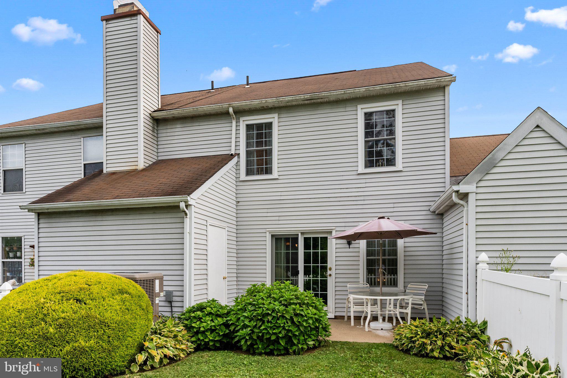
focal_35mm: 21
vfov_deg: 59.5
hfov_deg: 81.2
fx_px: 331
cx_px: 284
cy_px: 189
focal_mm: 21
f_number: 11
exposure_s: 1/320
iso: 800
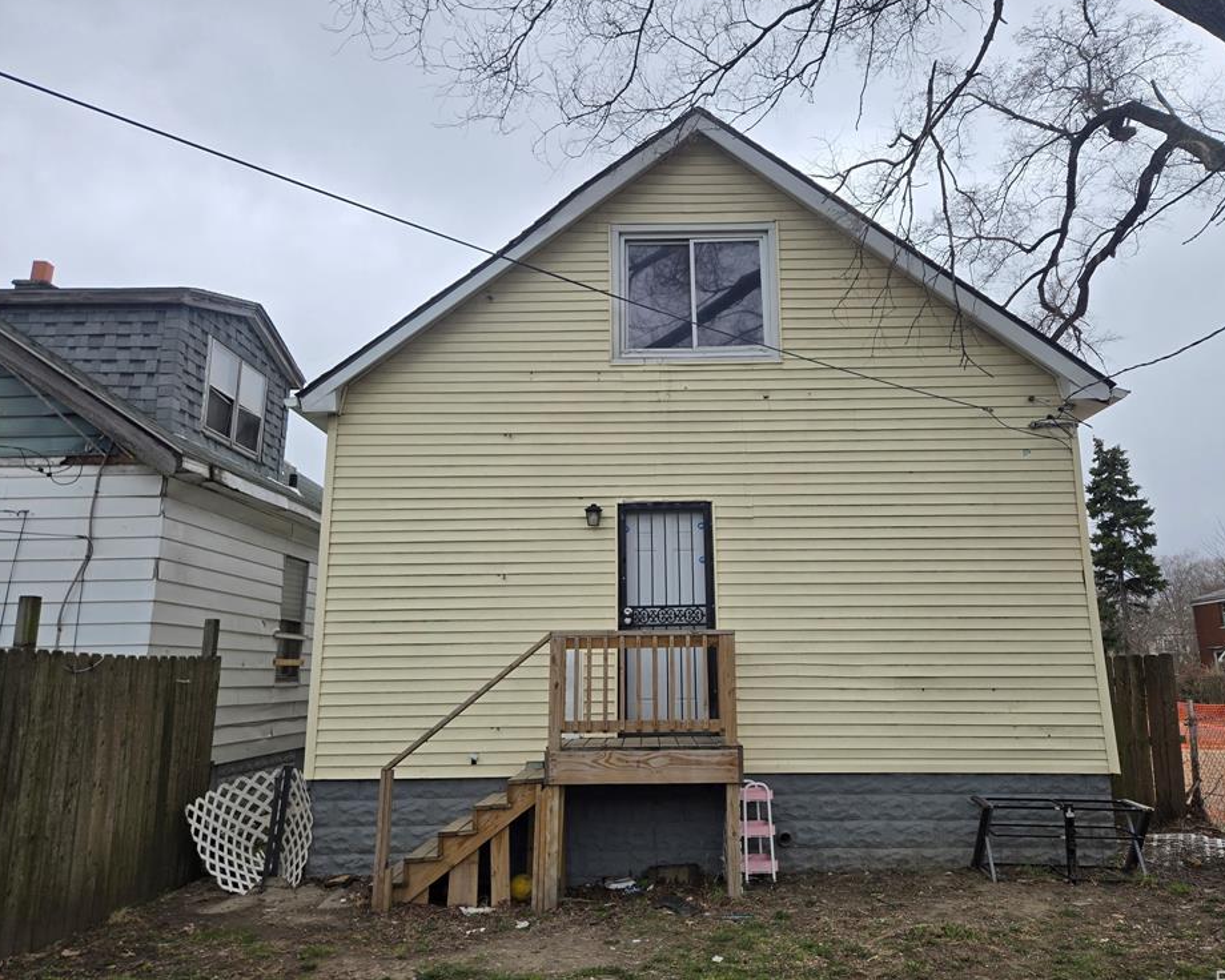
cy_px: 491
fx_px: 906
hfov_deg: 68.0
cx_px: 668
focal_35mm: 25
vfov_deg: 56.8
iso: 25
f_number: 1.8
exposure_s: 1/634
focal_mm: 5.4
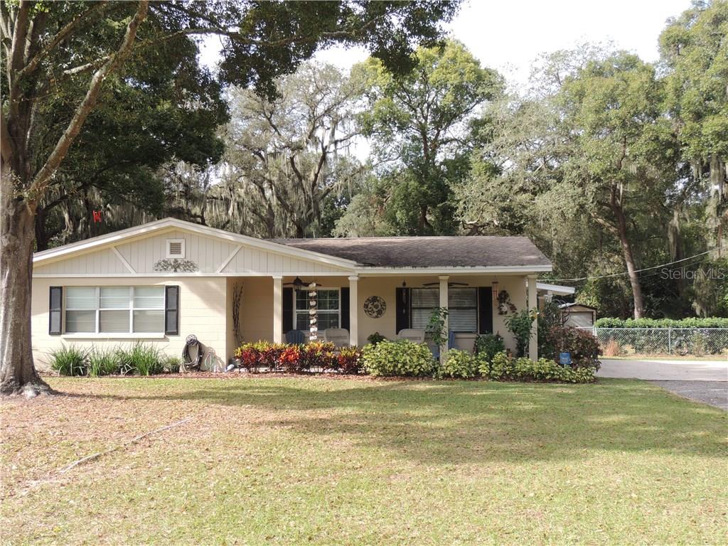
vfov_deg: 40.7
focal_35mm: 35
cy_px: 273
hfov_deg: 52.6
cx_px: 364
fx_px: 736
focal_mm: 6.2
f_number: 3.3
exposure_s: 1/320
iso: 100
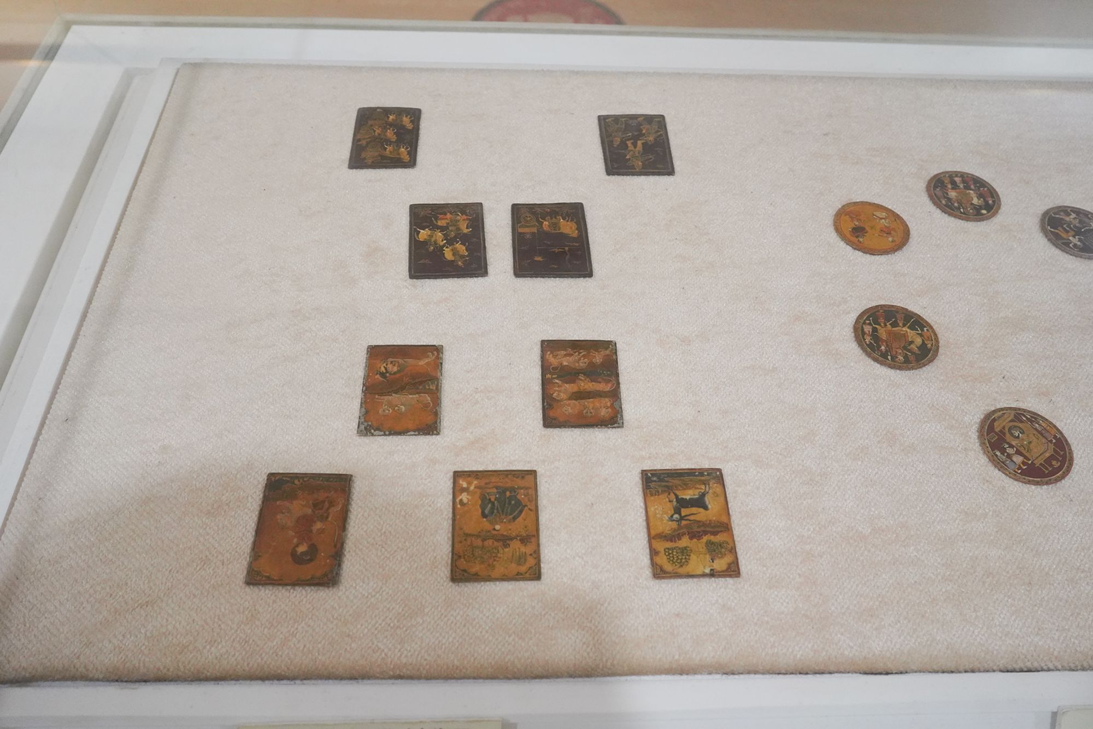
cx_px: 546
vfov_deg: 53.1
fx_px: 729
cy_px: 364
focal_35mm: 24
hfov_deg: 73.7
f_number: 5
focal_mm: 24
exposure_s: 1/80
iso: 3200
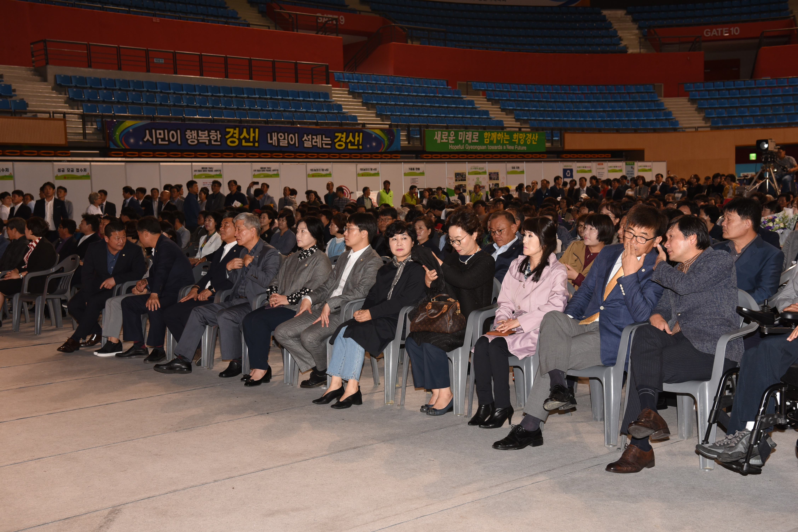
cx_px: 399
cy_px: 266
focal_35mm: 48
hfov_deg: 41.1
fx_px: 1064
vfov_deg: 28.1
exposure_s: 1/60
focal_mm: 48
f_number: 7.1
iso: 800
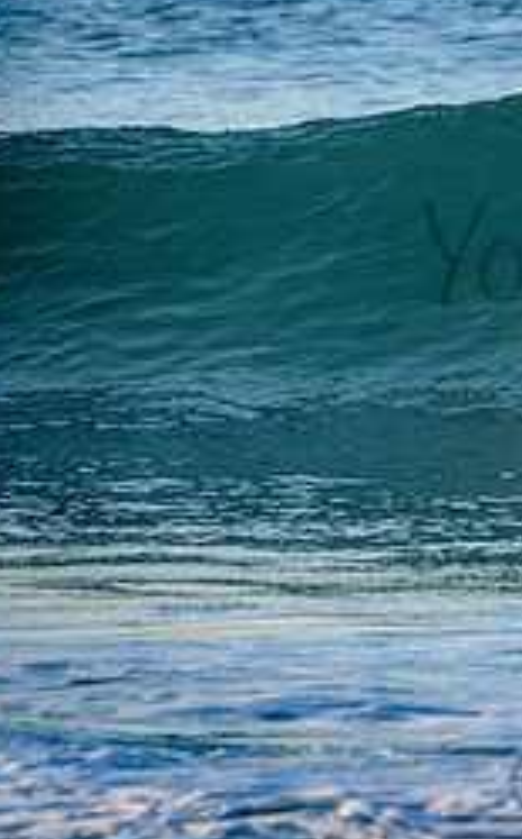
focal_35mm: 1189
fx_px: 27142
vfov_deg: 1.8
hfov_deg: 1.1
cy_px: 224
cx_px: 771
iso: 560
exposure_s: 1/2000
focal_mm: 500
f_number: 5.6
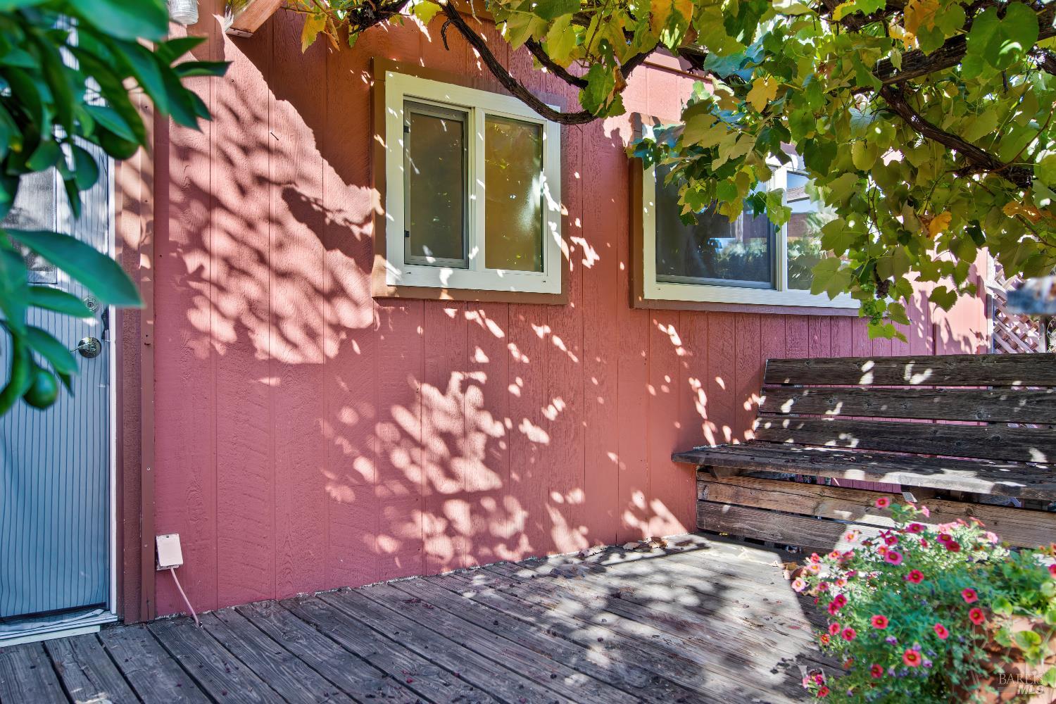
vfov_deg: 45.7
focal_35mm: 28
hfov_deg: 64.6
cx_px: 528
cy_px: 352
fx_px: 836
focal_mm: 19
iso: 100
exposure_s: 1/100
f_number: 5
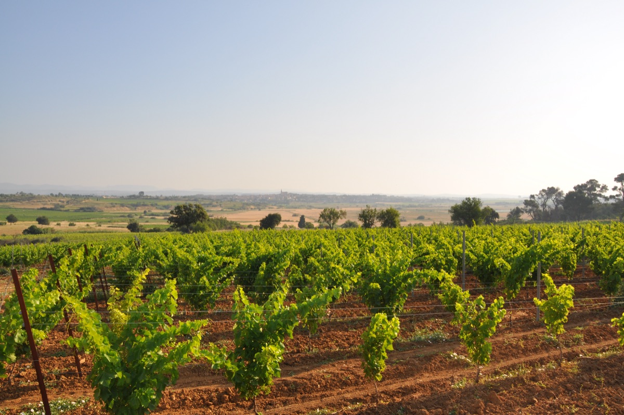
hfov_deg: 67.4
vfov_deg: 47.8
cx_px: 312
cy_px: 208
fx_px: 467
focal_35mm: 27
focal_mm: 18
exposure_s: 1/200
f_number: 13
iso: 200
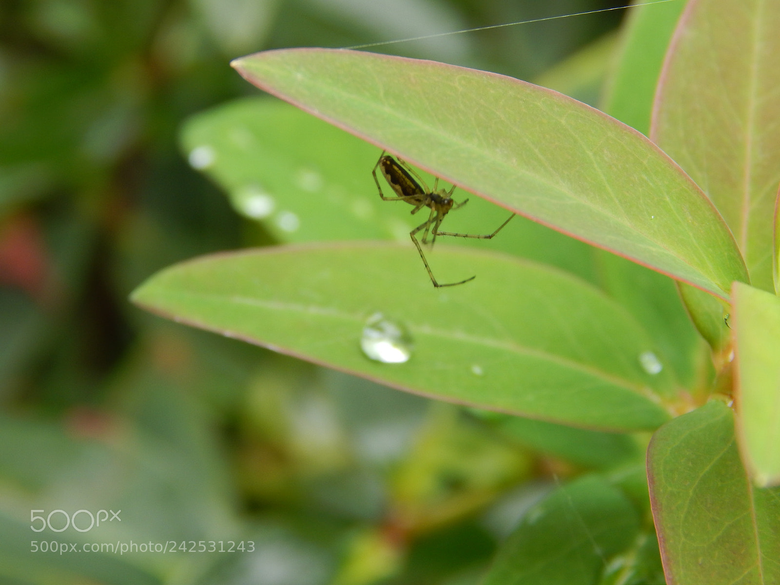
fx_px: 3650
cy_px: 292
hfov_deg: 12.2
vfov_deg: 9.2
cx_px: 390
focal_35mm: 162
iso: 125
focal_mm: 28.7
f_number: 5.1
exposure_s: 1/40
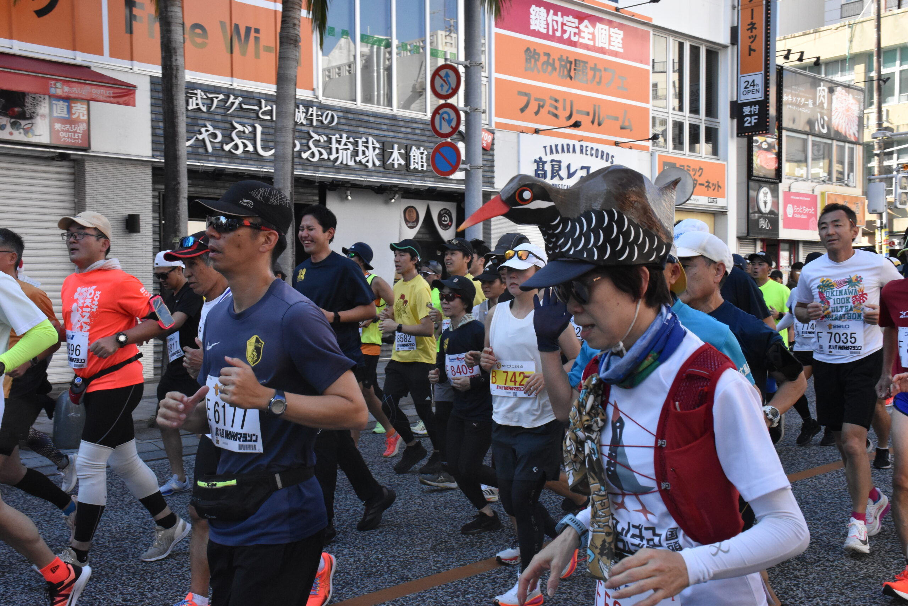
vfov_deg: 33.0
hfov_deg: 47.9
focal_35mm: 40
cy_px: 303
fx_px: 1021
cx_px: 454
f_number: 13
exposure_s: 1/640
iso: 2500
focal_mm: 27
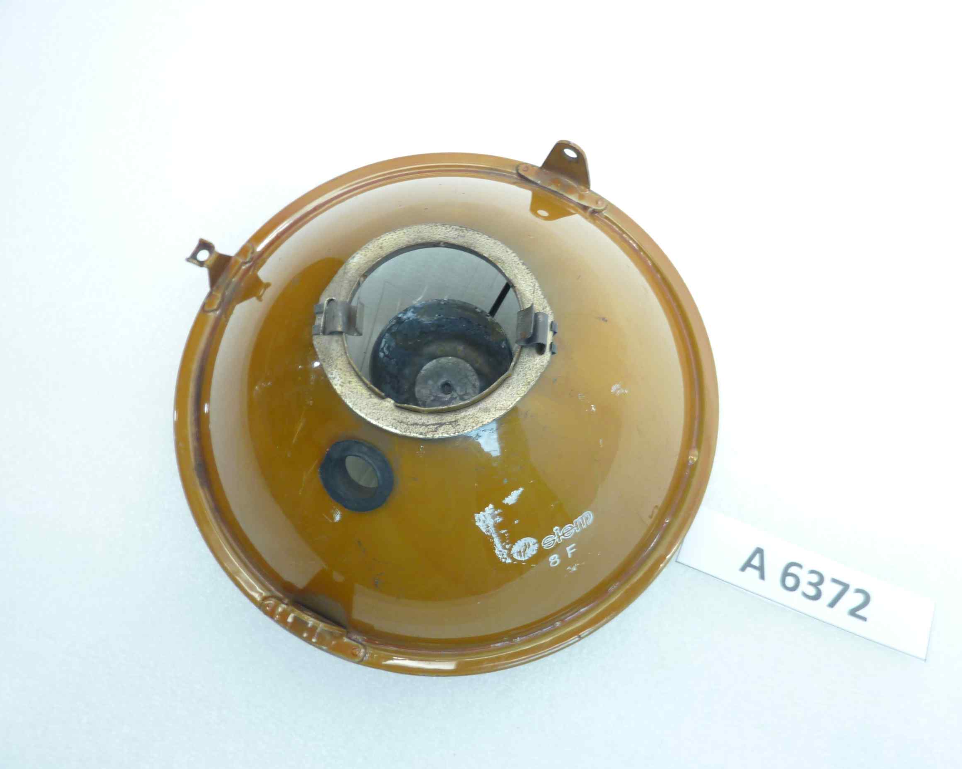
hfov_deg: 64.0
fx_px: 769
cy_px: 391
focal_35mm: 27
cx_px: 518
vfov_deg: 53.2
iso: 80
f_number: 3.3
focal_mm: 4.1
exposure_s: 1/10
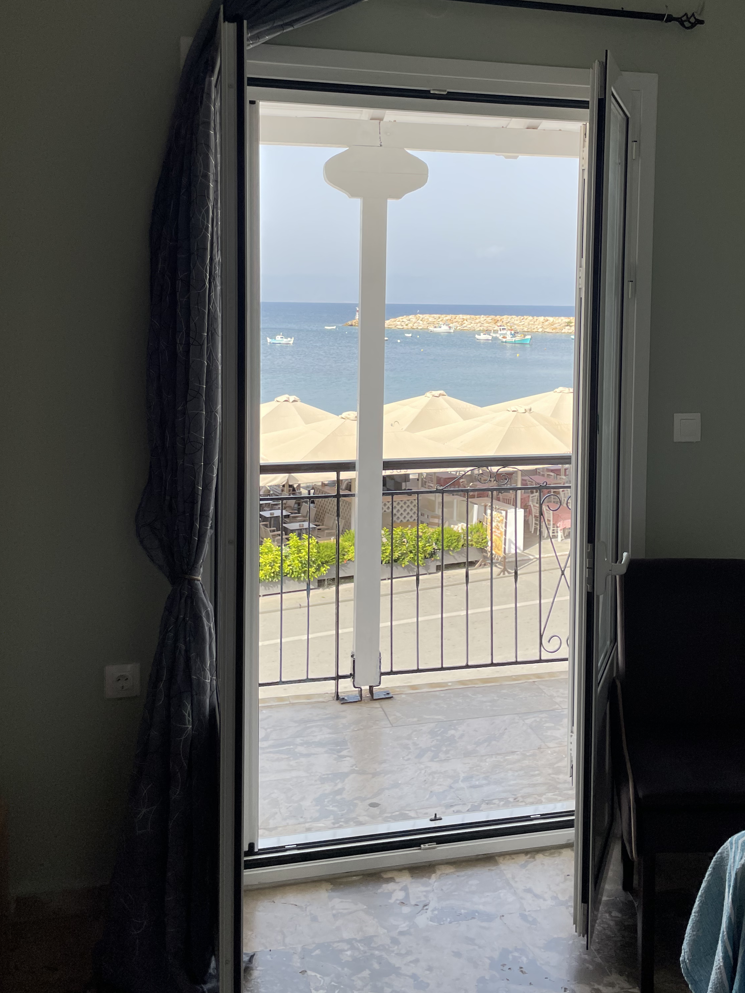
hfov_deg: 40.6
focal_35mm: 35
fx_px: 1004
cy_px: 358
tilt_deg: -4.2
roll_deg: -0.7
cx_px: 419
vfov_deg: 51.9
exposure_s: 1/932
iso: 32
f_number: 1.6
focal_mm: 4.2
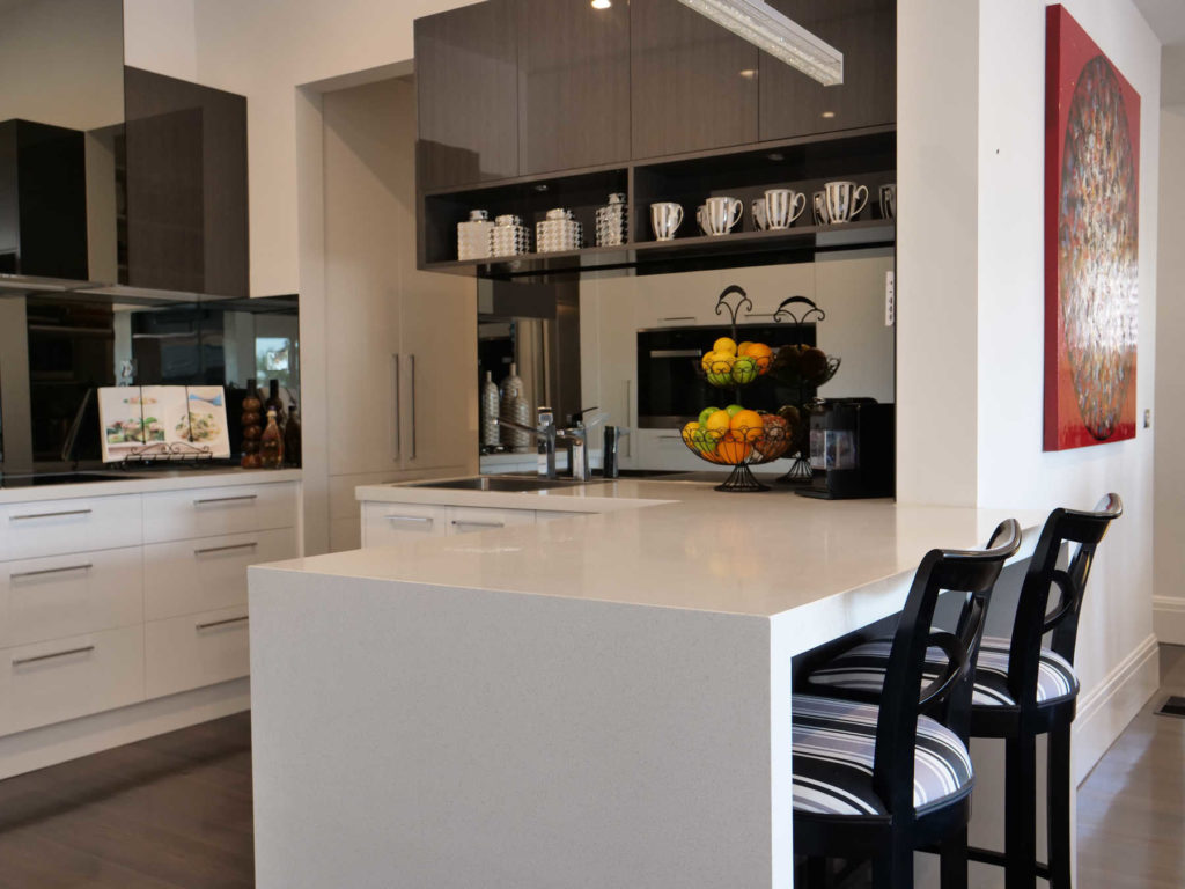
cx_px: 592
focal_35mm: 34
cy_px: 444
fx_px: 1164
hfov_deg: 54.0
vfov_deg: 41.8
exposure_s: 1/40
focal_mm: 17
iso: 320
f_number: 4
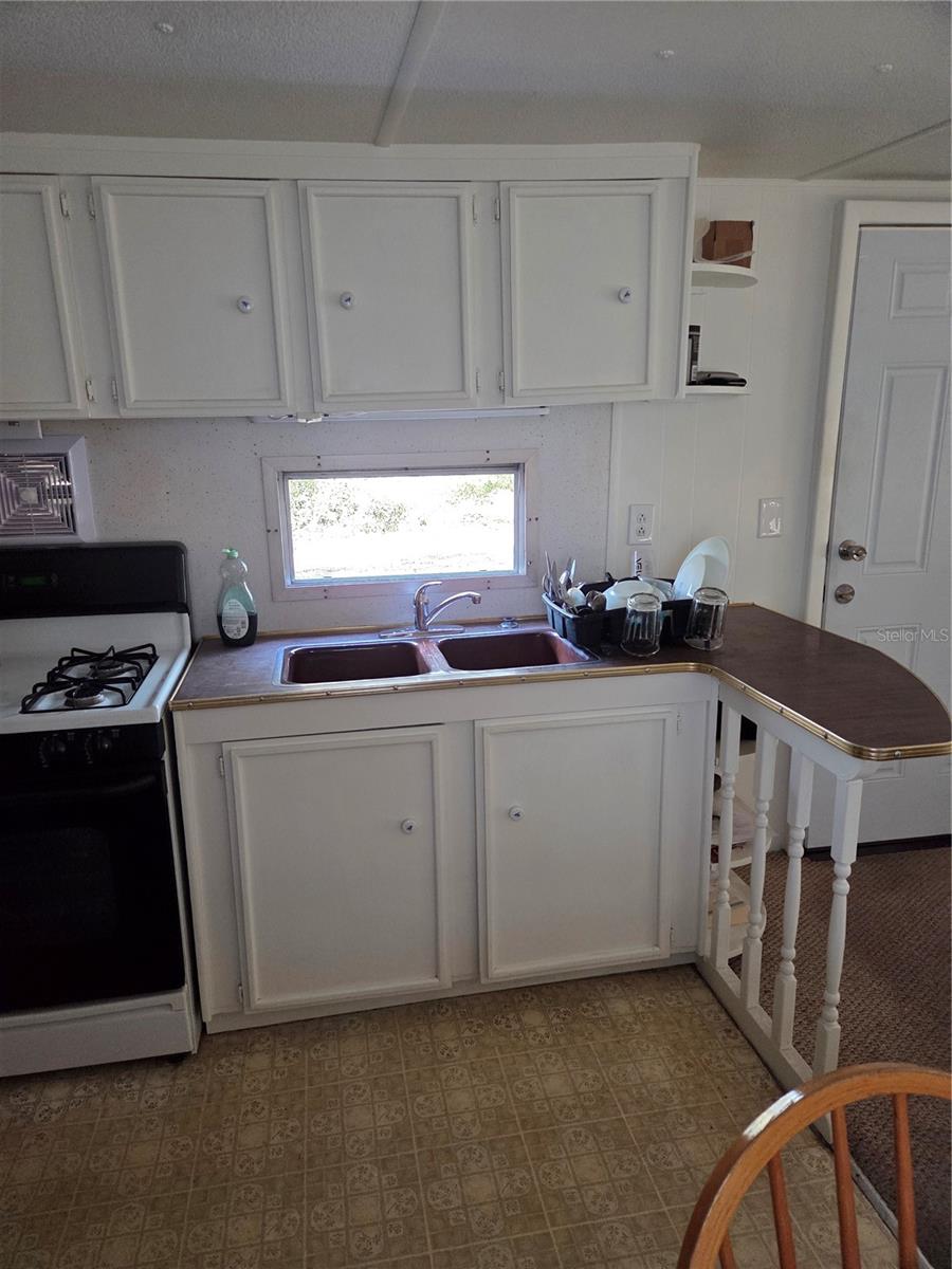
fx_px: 843
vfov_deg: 73.9
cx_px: 476
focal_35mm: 23
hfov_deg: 58.9
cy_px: 634
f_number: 1.8
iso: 400
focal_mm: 5.4
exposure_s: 1/120
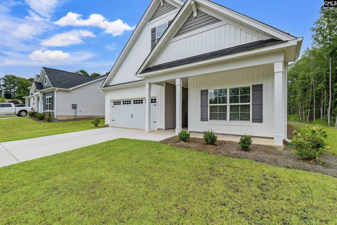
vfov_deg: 72.1
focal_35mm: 16
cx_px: 168
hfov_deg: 95.0
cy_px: 112
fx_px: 154
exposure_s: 1/250
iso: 200
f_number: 6.3
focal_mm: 11
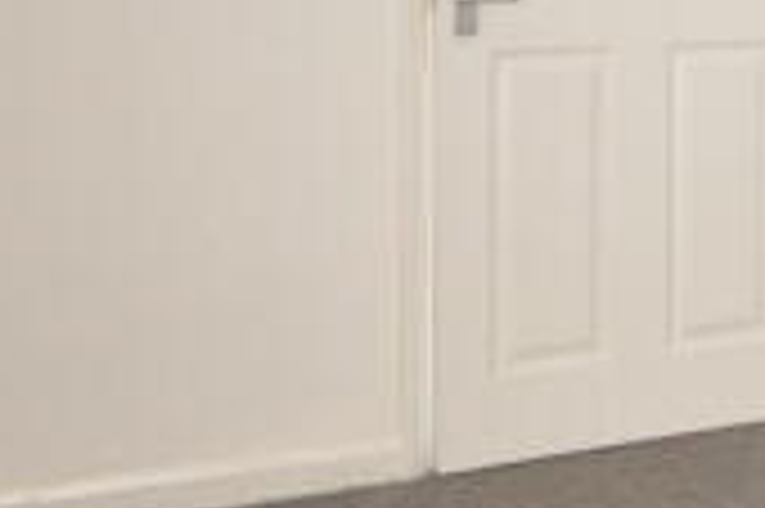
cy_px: -97
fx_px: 1720
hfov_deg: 19.7
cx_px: 1307
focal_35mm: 81
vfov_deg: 16.2
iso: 1600
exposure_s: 1/60
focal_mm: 14
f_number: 5.6
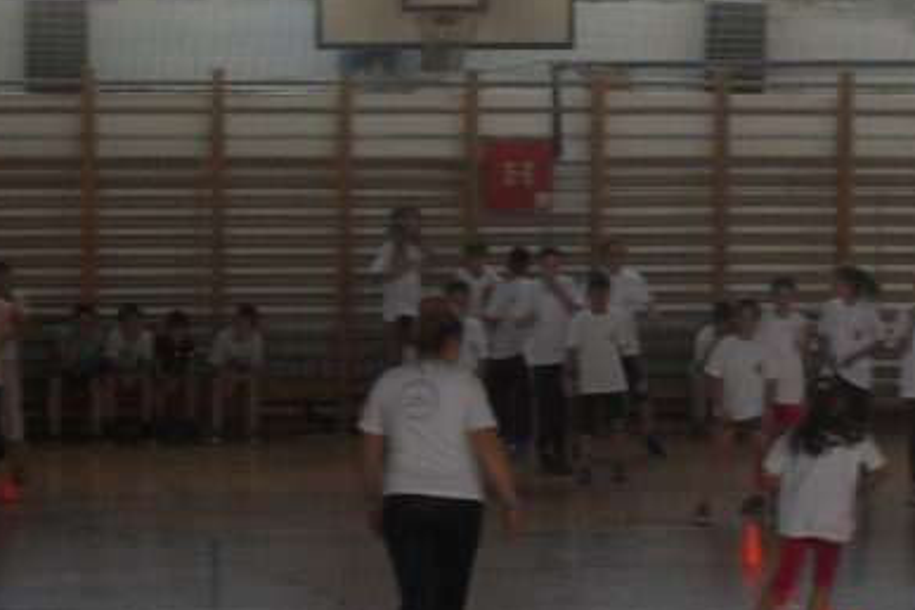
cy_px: 397
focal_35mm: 165
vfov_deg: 8.3
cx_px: 913
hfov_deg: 12.3
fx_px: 4193
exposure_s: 1/45
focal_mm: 9.9
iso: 80
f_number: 3.4
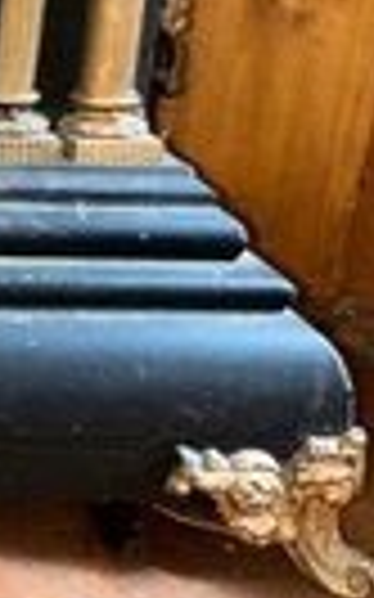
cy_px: 97
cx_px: -349
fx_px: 1159
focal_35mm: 71
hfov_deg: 15.2
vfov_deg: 28.2
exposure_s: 1/5
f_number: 1.5
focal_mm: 5.7
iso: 50
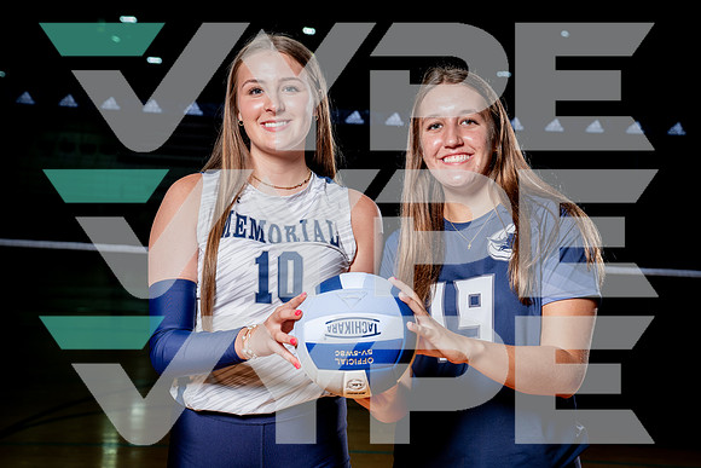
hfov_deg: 31.7
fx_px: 1236
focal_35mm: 63
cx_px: 350
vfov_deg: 21.4
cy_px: 234
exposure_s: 1/250
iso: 250
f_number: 5.6
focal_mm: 61
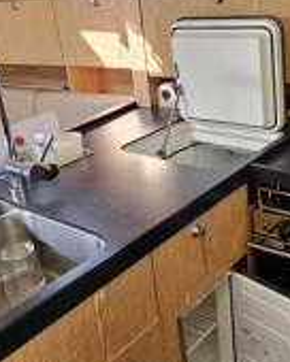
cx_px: 203
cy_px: 152
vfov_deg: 44.6
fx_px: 440
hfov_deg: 36.0
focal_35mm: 41
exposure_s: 1/71
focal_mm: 2.2
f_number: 2.2
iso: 200
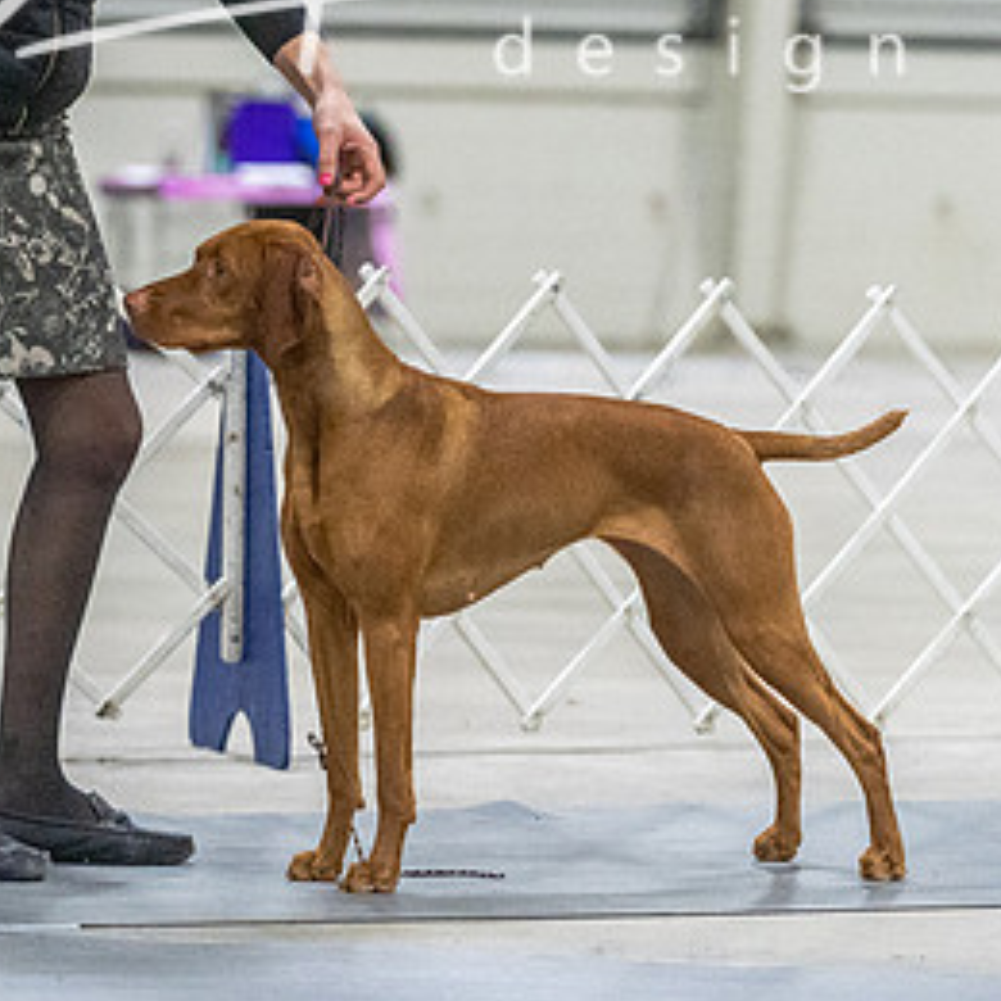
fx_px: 8506
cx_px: 348
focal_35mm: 260
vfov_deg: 6.7
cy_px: 189
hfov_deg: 6.7
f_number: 3.2
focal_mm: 118
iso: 6400
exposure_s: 1/400
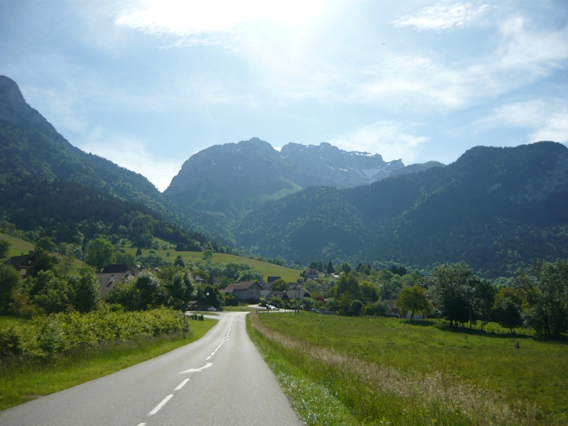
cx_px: 284
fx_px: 541
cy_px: 213
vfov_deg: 42.9
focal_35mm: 33
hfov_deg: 55.4
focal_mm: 5.5
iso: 100
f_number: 8
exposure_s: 1/320
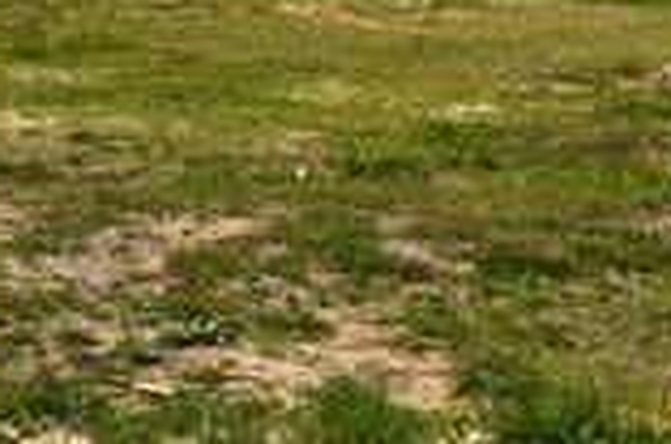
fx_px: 2307
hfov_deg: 16.5
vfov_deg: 10.6
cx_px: 261
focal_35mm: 124
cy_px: -216
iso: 100
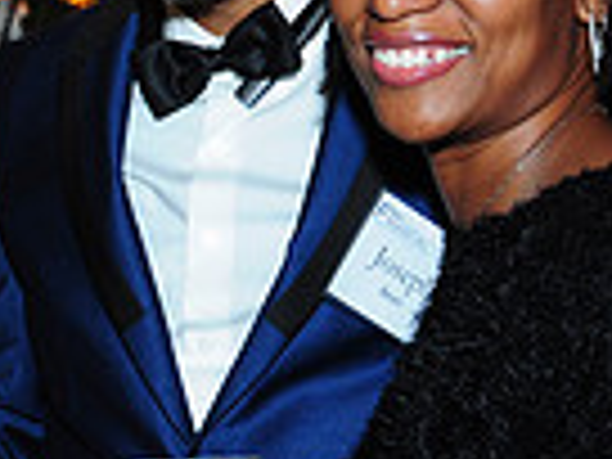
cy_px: 232
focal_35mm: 147
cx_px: -230
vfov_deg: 10.1
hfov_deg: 12.9
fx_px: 2599
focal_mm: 24
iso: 640
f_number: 4.5
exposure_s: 1/60
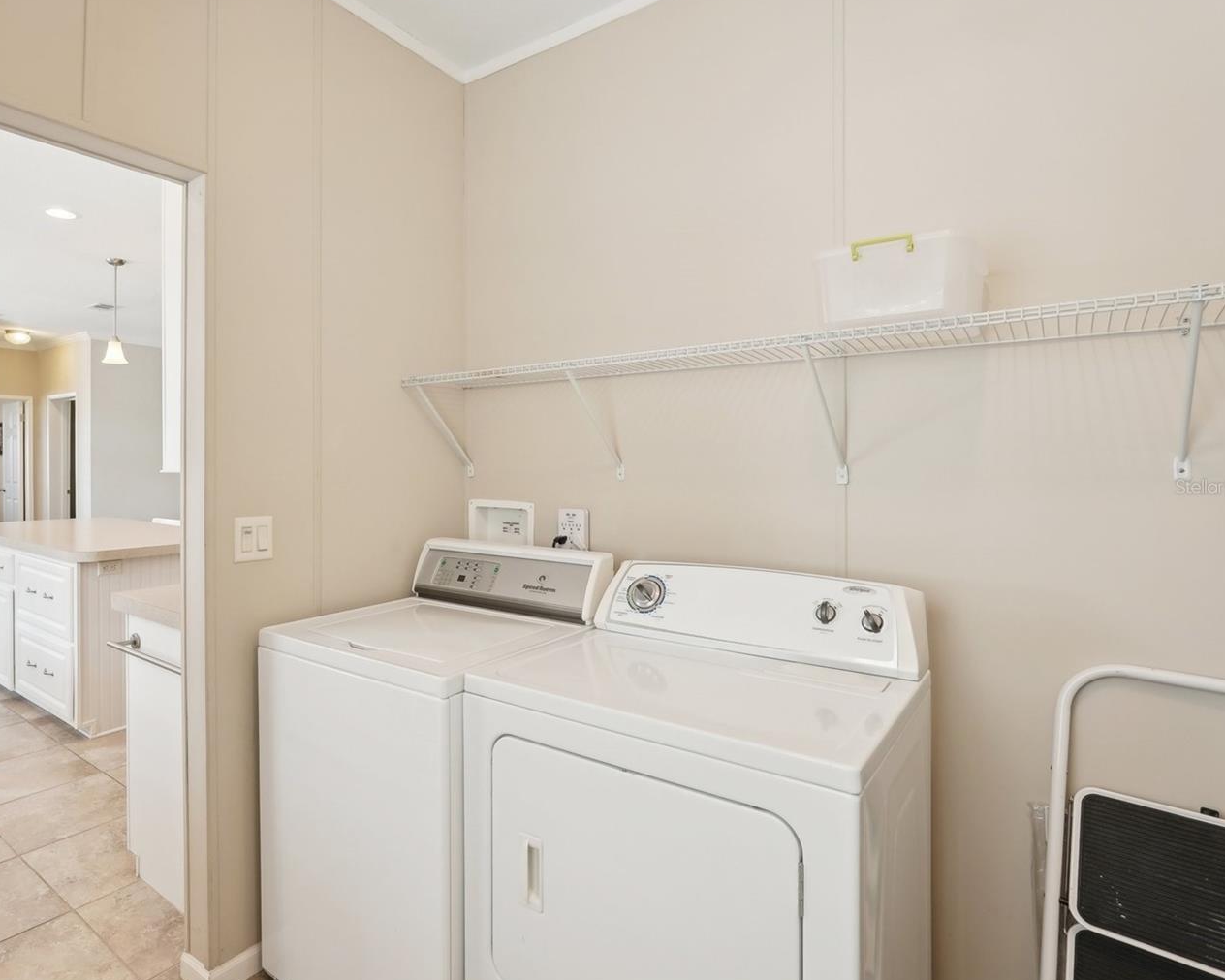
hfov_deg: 82.2
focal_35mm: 19
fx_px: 689
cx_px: 487
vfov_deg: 70.8
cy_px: 487
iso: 400
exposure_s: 1/50
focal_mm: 16
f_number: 5.6
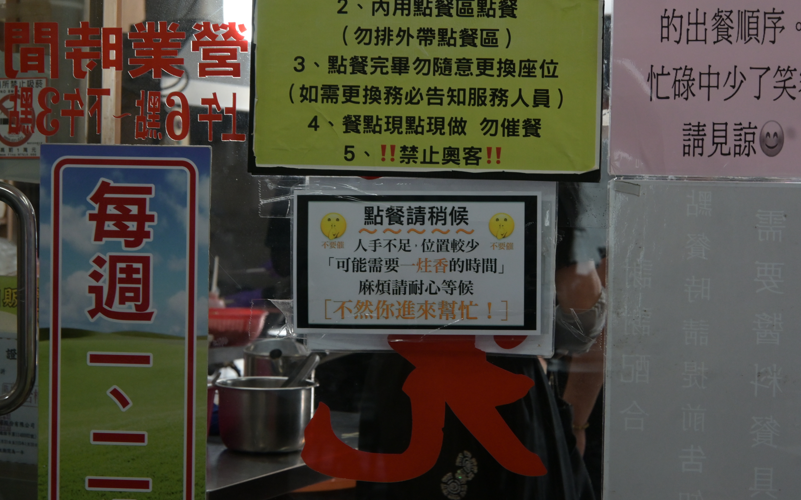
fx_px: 1681
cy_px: 239
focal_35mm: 77
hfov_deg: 26.8
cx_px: 402
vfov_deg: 16.9
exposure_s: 1/160
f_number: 6.3
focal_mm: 50
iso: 1600
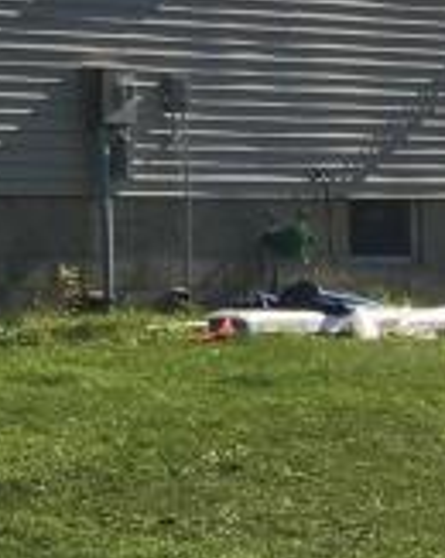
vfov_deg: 10.8
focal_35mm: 178
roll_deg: -0.8
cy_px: -10
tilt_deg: +4.9
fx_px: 2936
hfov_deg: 8.0
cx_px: -602
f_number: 2.2
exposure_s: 1/1672
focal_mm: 4.15
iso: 25
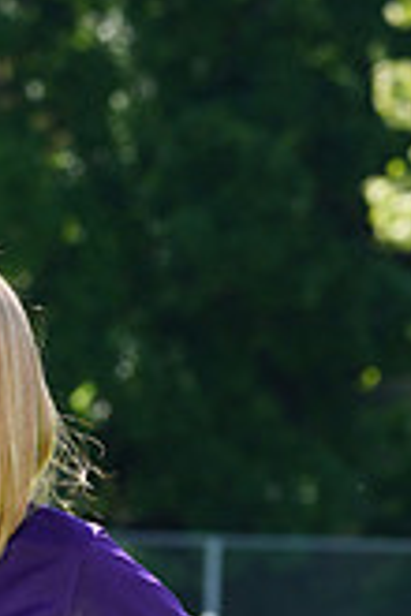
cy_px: 1079
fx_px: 11028
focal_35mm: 644
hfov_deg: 2.1
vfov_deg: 3.2
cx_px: -93
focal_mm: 183
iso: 200
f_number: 10
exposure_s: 1/160
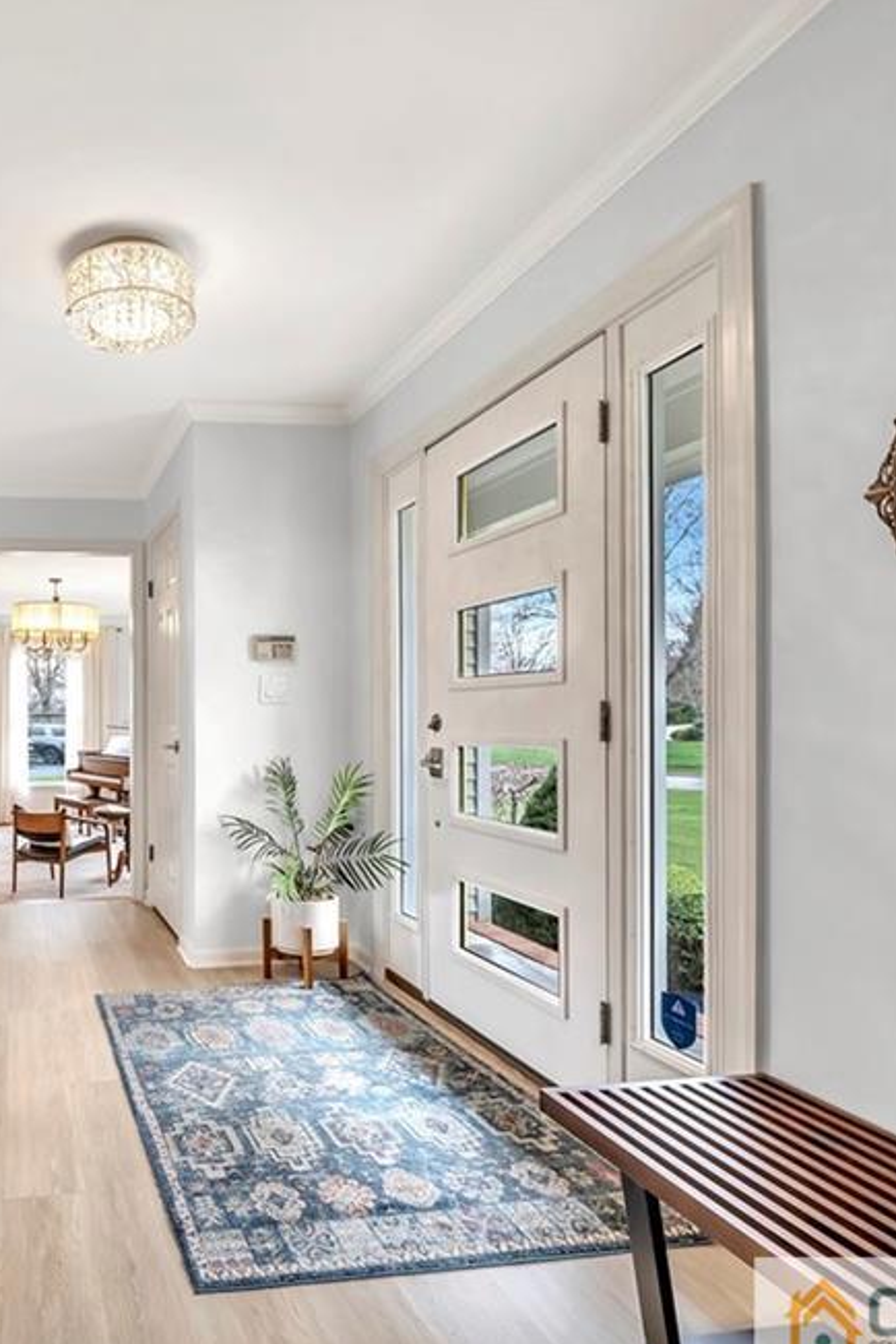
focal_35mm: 22
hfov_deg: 51.6
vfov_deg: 78.6
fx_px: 821
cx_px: 118
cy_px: 684
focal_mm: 14
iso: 100
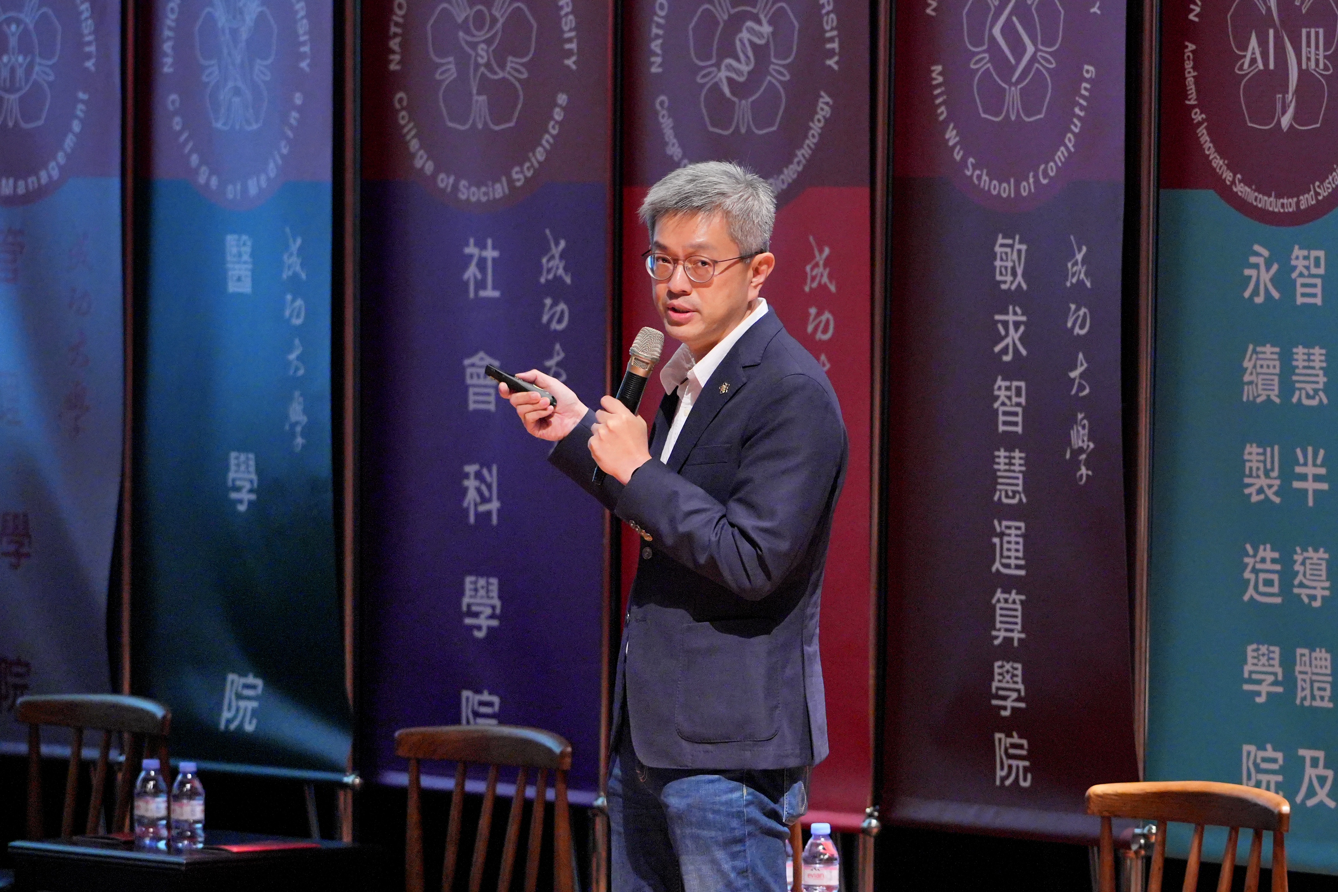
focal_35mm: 258
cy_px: 446
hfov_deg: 8.0
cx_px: 669
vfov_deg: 5.3
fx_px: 9588
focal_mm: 172
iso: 3200
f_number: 4
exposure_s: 1/100
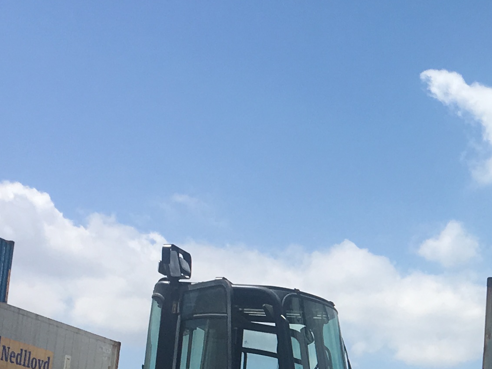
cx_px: 645
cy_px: 298
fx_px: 1464
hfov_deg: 17.8
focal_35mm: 103
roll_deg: -2.8
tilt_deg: +12.1
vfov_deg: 14.3
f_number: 2.2
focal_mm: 4.15
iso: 25
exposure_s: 1/2331
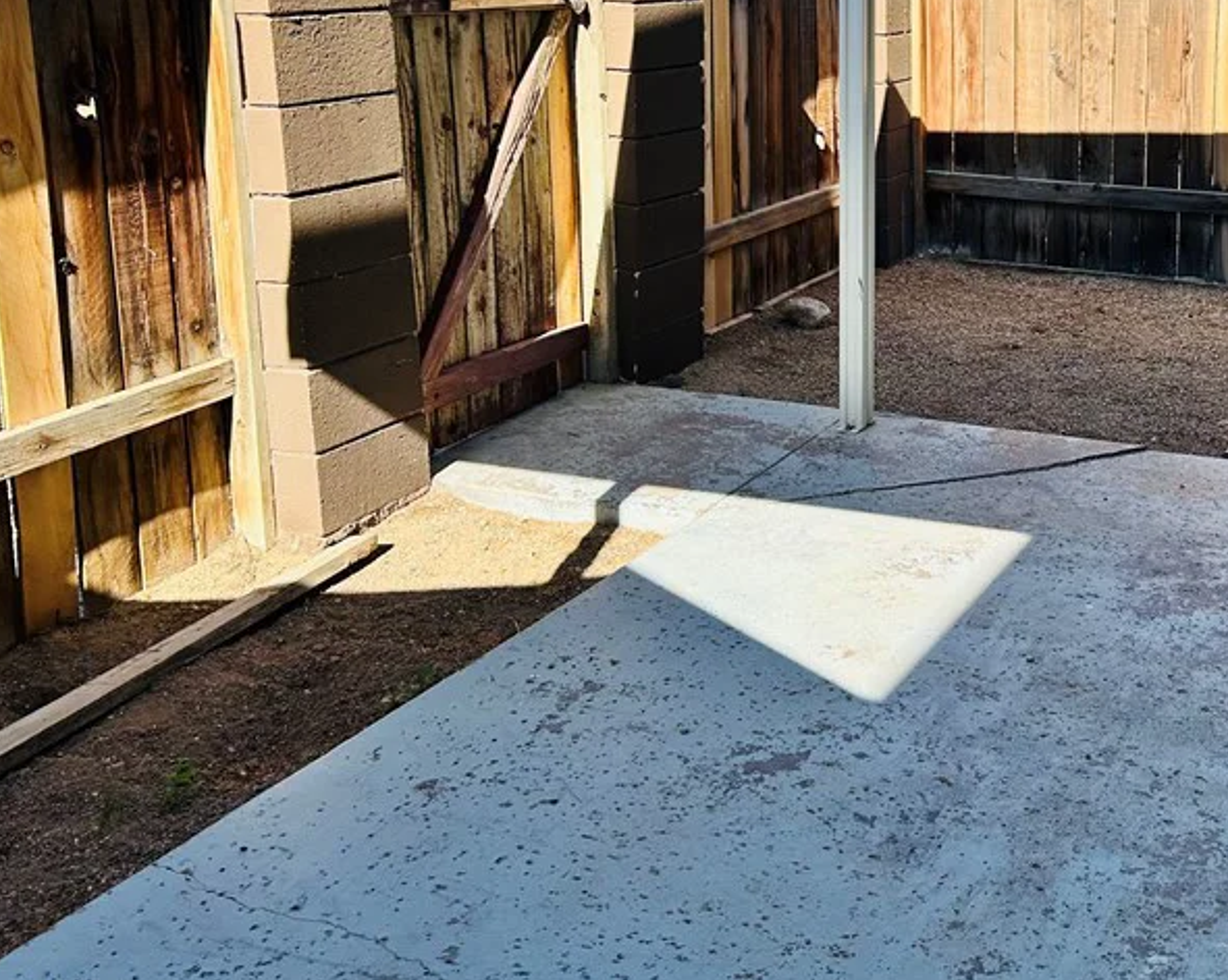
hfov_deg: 40.5
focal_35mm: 44
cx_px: 964
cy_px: 243
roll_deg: -0.4
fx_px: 1598
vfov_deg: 33.4
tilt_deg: -10.7
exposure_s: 1/2457
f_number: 1.5
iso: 50
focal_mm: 5.7
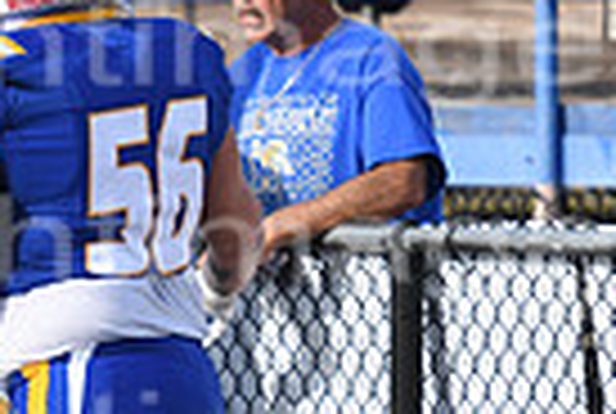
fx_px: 18469
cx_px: 72
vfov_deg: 1.3
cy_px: 349
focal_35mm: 1077
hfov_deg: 1.9
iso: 200
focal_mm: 170
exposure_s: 1/2000
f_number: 4
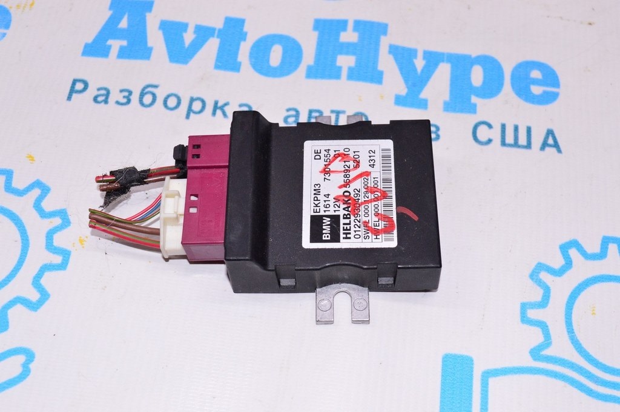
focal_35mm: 48
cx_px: 310
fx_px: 826
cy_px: 206
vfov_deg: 28.0
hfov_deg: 41.1
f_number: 8
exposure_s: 1/200
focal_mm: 32
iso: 1600
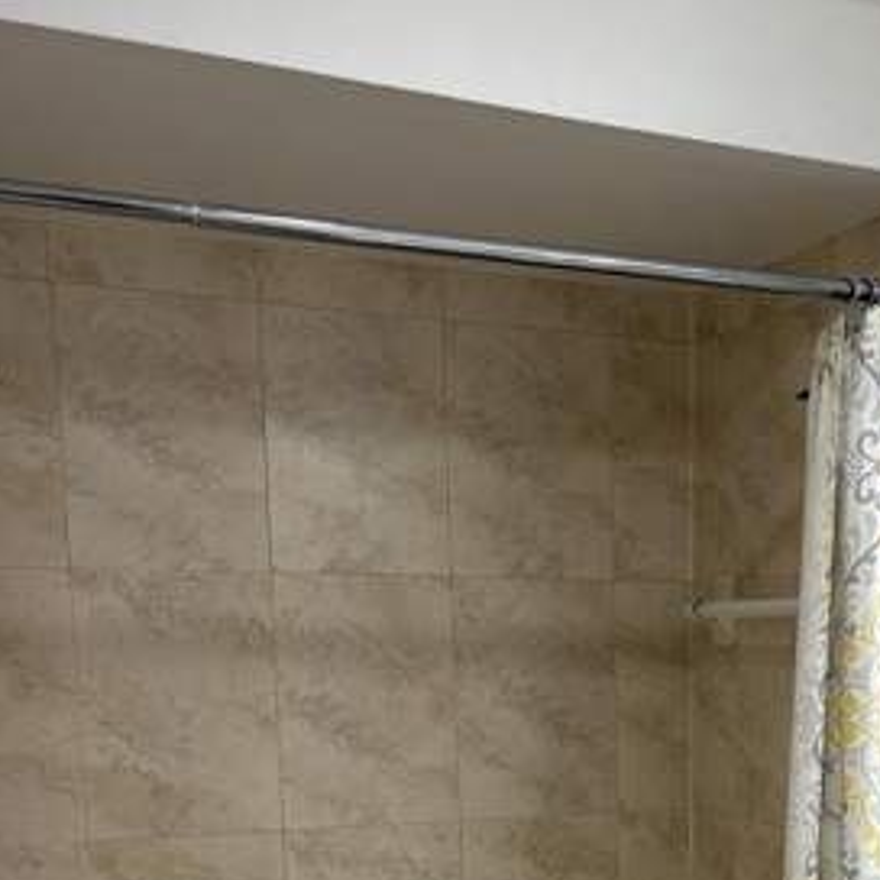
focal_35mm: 54
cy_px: 877
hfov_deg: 30.8
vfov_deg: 29.6
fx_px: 1553
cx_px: 718
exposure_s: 1/60
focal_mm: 5.96
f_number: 1.6
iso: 64
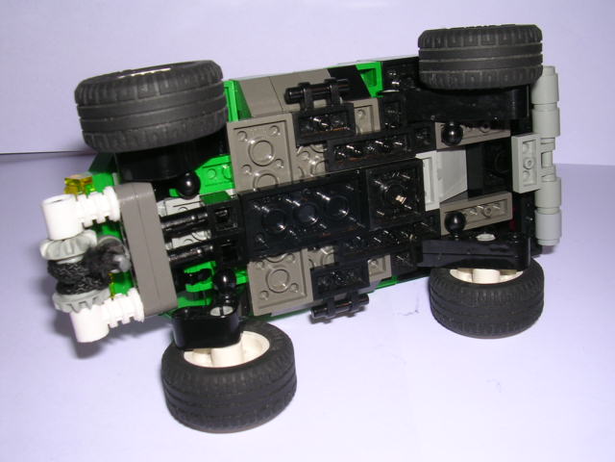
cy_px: 231
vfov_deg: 37.7
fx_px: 675
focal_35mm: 38
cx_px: 308
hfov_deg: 49.0
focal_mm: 5.8
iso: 100
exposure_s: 1/60.1
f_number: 5.6
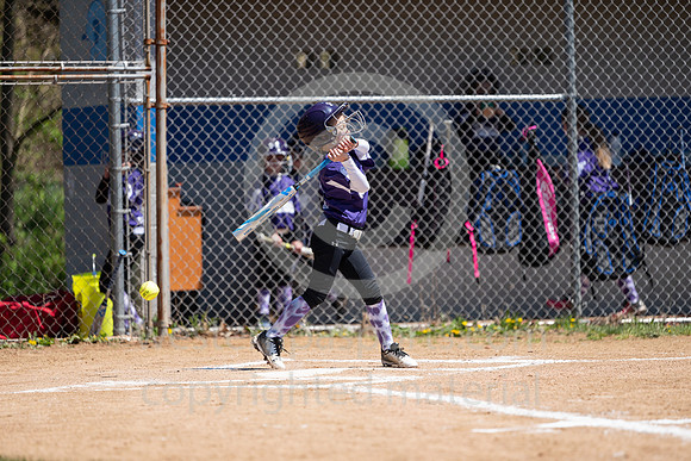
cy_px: 230
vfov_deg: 6.9
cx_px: 346
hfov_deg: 10.3
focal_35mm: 200
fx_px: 3840
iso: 200
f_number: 3.2
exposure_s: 1/2500
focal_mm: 200
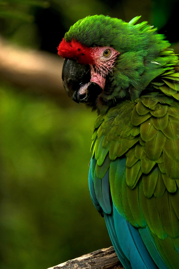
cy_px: 134
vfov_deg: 2.3
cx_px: 90
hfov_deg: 1.5
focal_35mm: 900
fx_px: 6712
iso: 2500
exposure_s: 1/1000
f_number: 8
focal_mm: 600
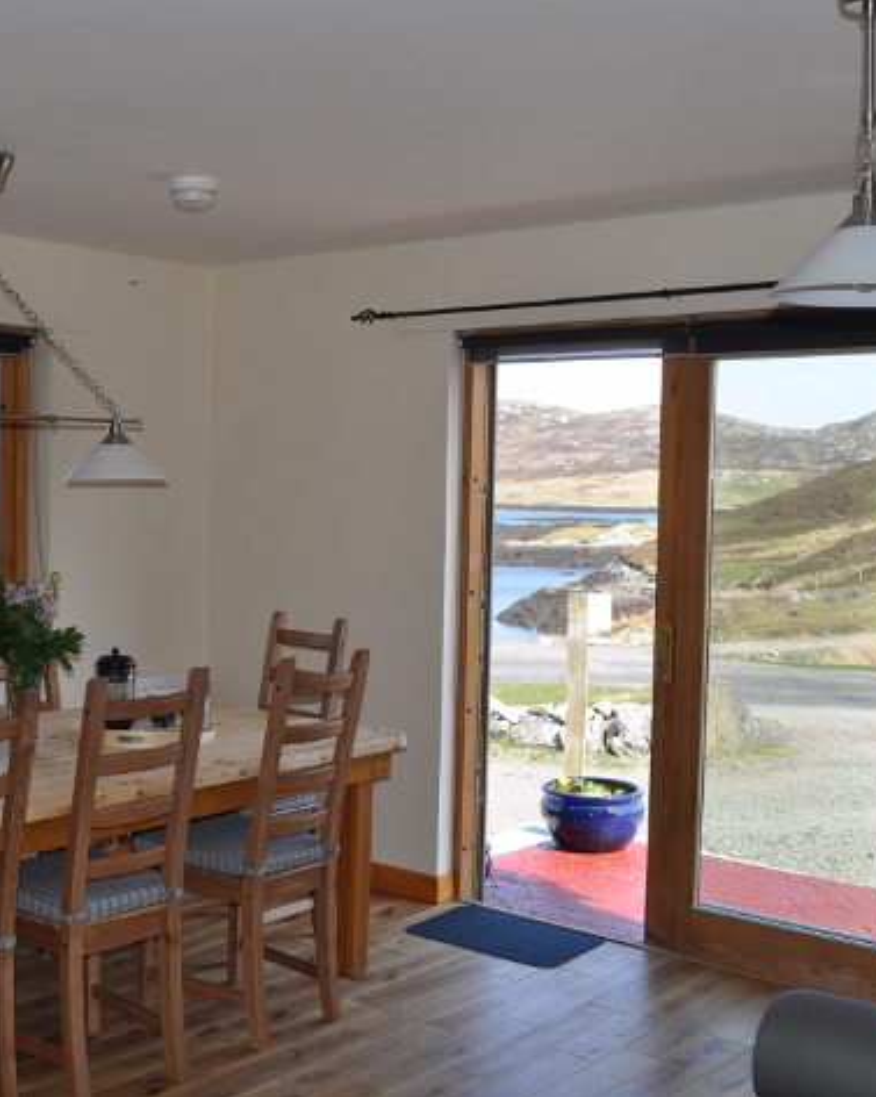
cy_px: 548
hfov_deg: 31.8
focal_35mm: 47
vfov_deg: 39.6
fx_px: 1525
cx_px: 292
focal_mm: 22
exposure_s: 1/200
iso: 200
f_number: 6.3
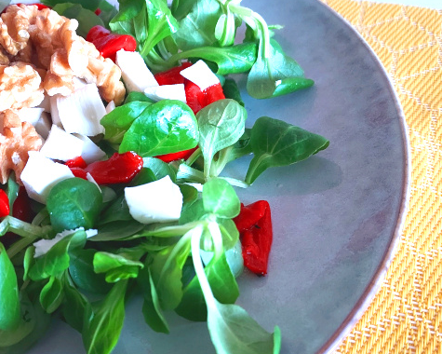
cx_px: 154
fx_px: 484
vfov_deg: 40.0
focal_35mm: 37
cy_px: 213
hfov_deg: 48.4
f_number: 1.8
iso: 125
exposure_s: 1/50
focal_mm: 4.6
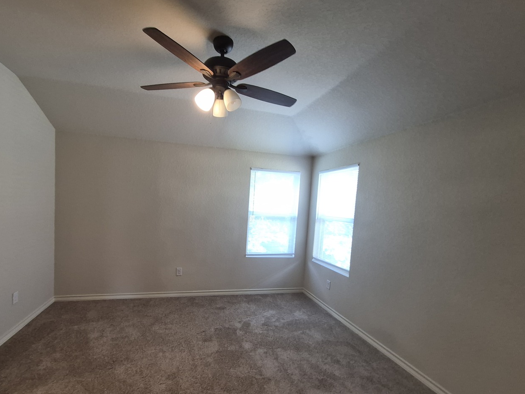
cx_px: 238
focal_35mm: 15
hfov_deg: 97.9
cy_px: 214
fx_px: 227
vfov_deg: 81.6
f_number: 2.2
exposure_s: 1/60
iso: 160
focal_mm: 1.74
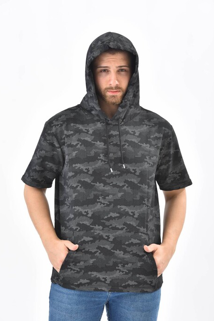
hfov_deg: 10.9
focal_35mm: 126
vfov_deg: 16.3
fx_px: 1123
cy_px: 164
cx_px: 110
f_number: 7.1
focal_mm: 116
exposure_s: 1/160
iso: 100
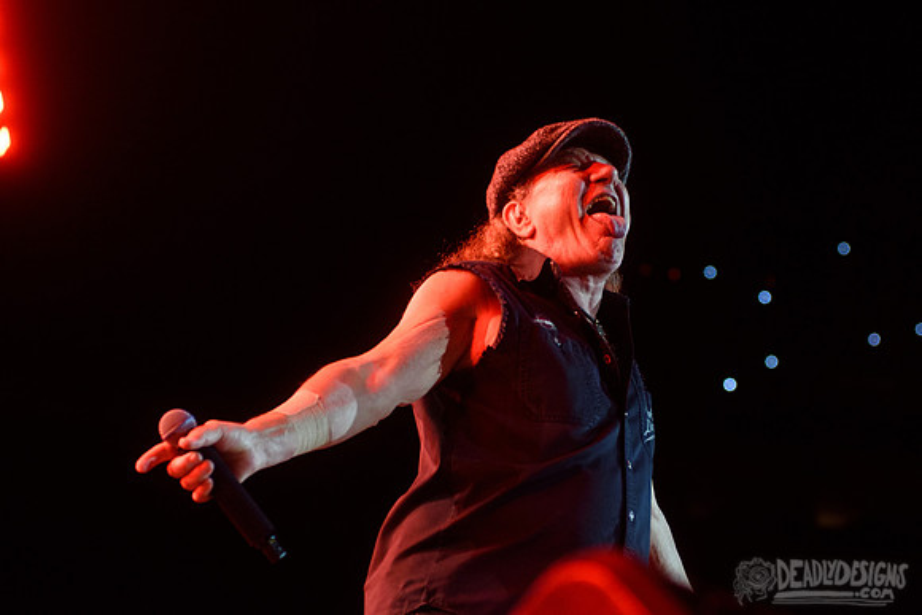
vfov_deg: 13.7
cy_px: 232
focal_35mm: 100
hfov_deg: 20.4
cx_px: 561
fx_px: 2555
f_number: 4
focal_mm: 80
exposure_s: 1/800
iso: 2500
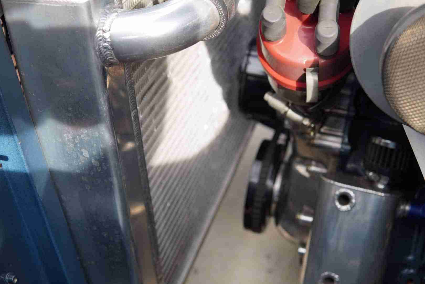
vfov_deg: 29.9
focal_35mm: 45
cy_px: 142
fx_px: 531
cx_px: 212
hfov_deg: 43.6
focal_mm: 30
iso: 160
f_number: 4
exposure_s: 1/60
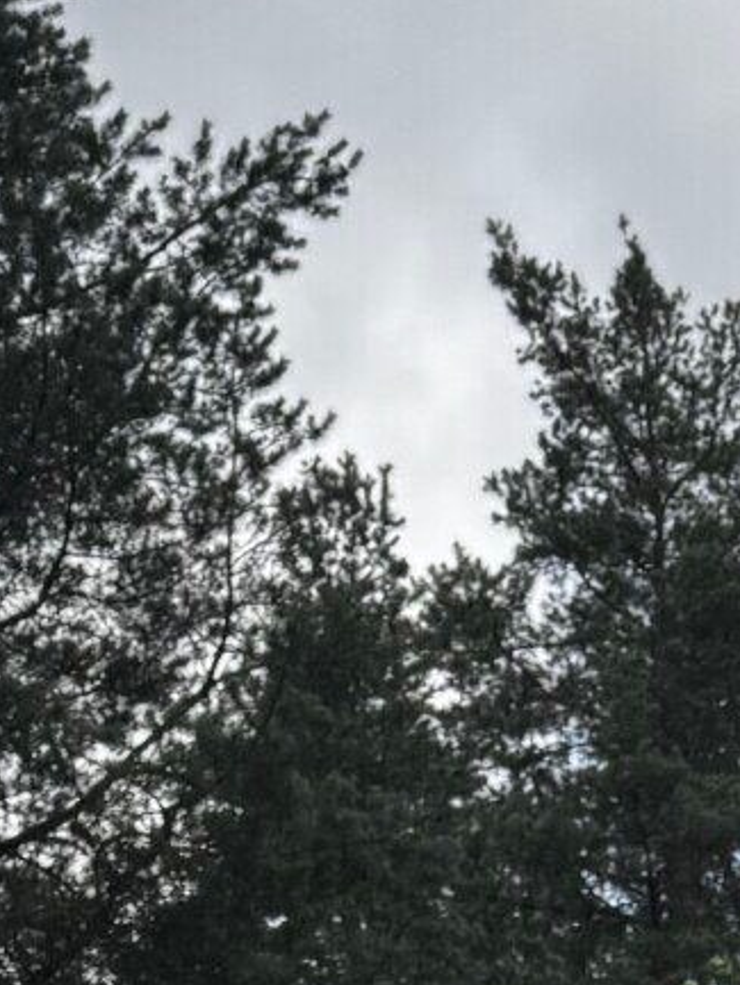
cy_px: 2475
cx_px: 665
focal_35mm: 144
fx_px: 4102
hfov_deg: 10.3
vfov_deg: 11.1
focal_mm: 6.76
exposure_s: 1/876
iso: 80
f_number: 1.78
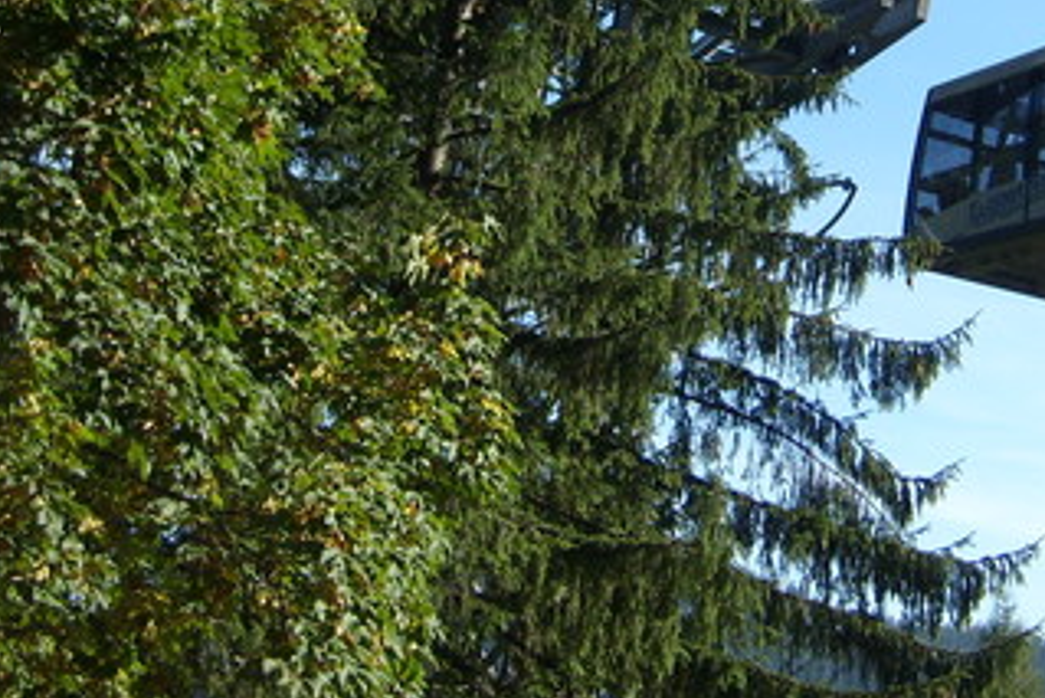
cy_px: 49
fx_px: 2120
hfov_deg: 27.4
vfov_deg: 18.3
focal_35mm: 73
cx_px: 744
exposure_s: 1/209
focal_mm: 5.8
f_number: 7.1
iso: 50
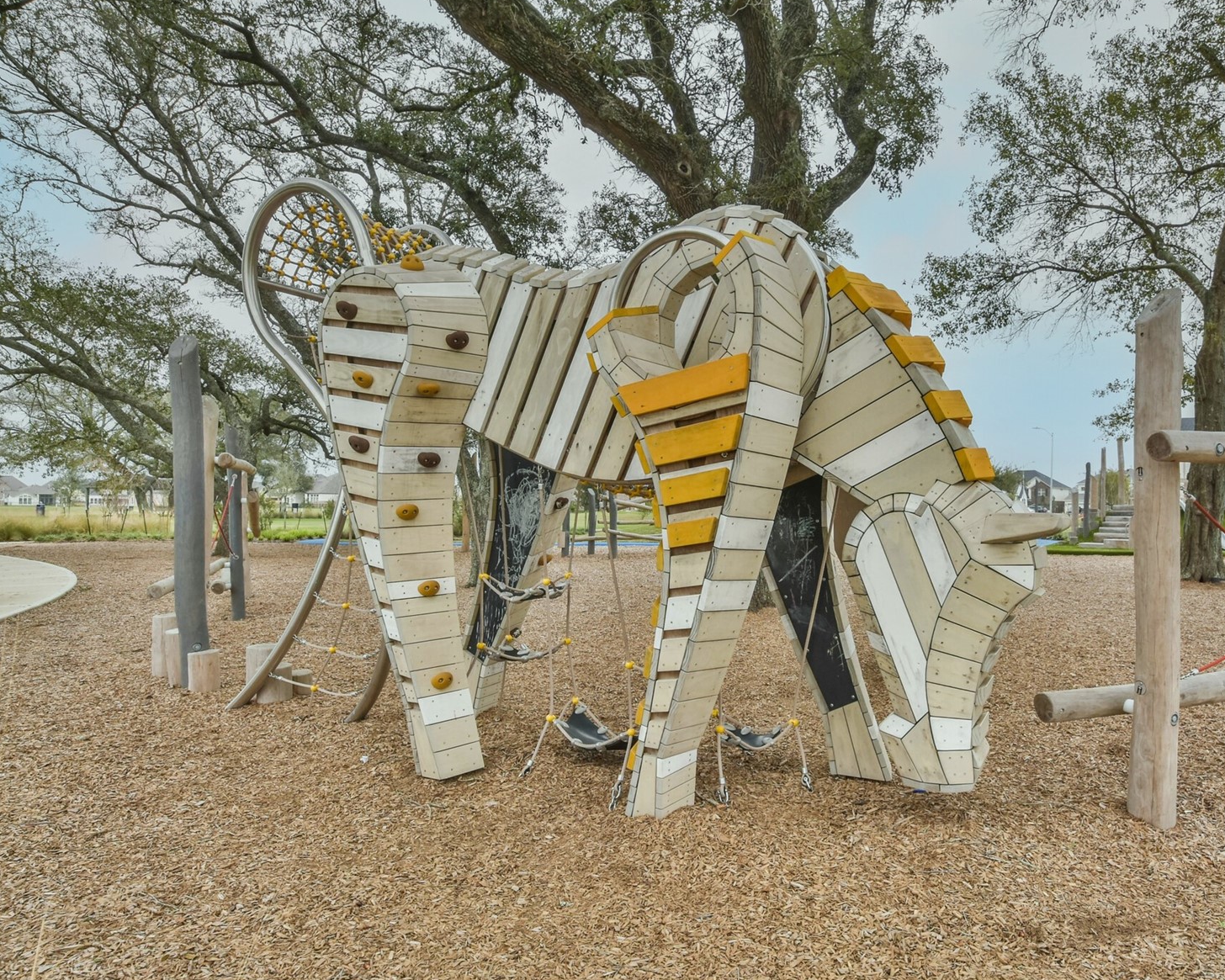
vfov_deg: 65.5
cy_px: 517
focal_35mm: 21
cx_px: 738
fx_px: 761
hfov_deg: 76.7
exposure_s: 1/320
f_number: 8
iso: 320
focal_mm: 10
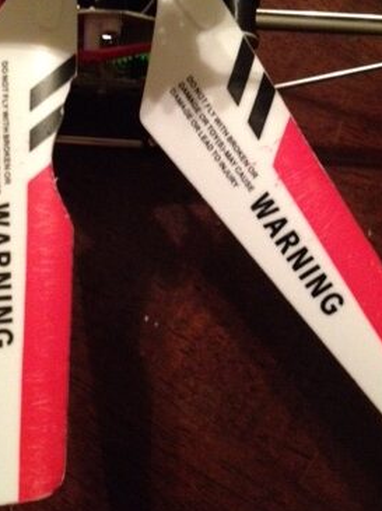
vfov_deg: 39.6
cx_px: 201
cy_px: 227
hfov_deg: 30.2
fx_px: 708
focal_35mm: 48
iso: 800
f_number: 2.4
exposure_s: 1/15
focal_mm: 4.28
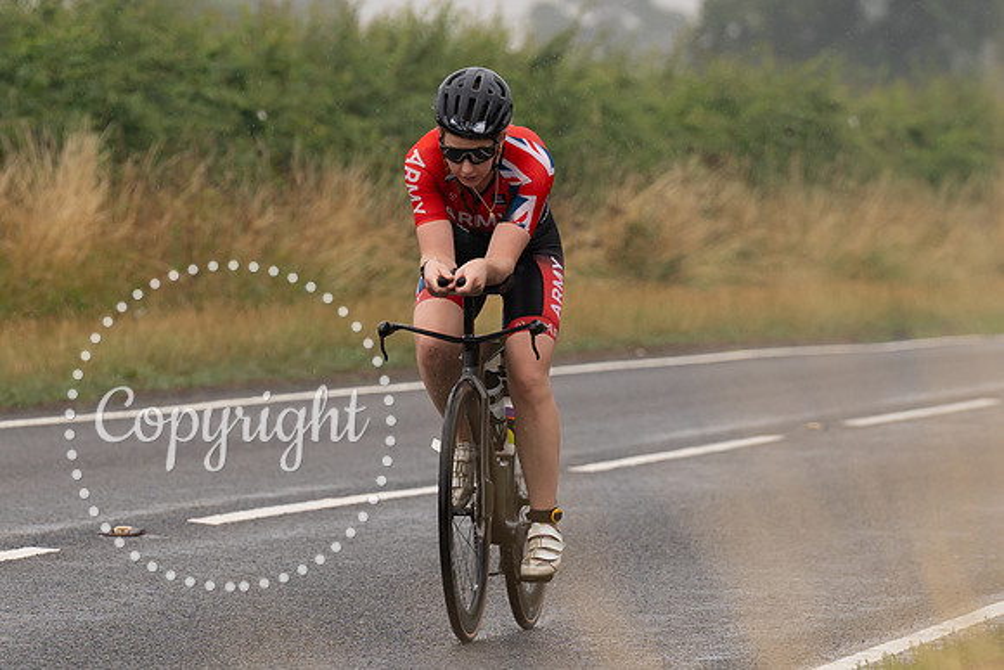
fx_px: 13251
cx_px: 554
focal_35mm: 475
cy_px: 449
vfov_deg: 2.9
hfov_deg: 4.3
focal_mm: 170
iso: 160
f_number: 4
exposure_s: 1/1000
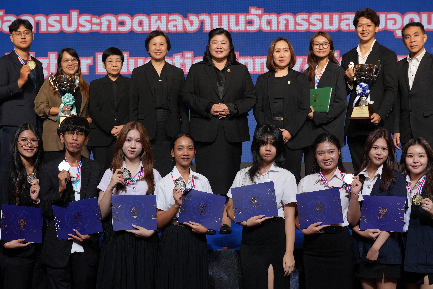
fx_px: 890
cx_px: 216
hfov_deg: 27.3
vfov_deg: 18.4
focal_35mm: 74
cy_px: 144
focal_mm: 74
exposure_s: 1/100
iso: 320
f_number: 6.3
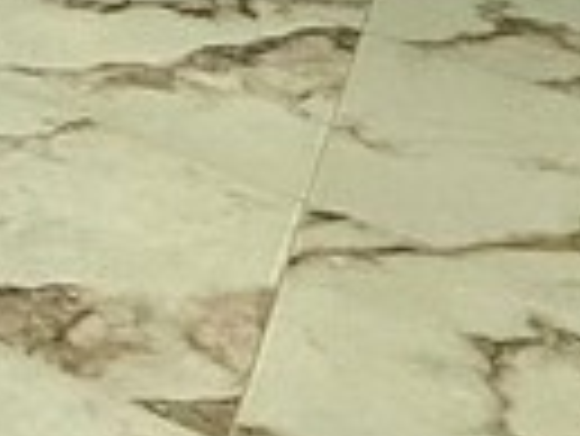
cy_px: -643
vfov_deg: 11.0
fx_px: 1862
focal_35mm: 111
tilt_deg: -9.6
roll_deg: -2.3
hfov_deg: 12.3
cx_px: -971
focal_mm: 2.22
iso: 50
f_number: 2.2
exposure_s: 1/363
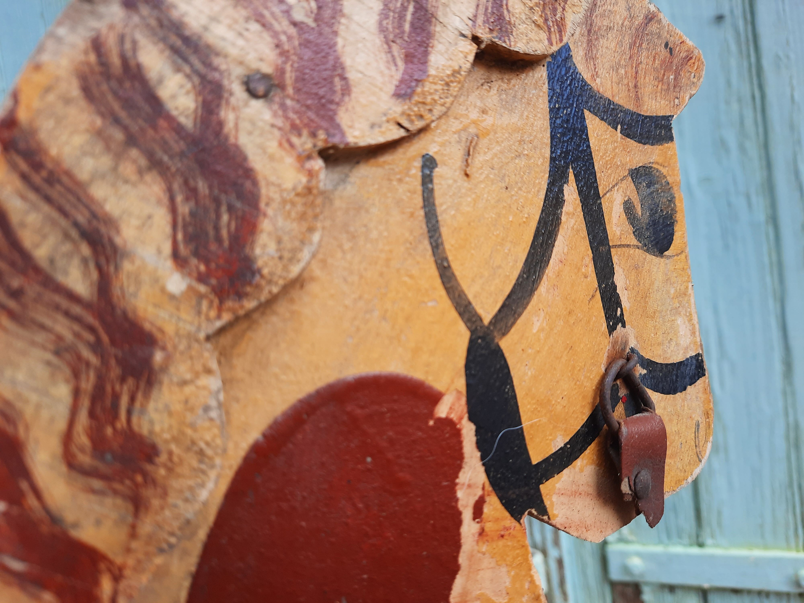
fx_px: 581
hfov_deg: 69.4
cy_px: 302
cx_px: 402
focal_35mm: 25
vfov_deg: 54.9
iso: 32
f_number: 2
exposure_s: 1/151
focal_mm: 4.6
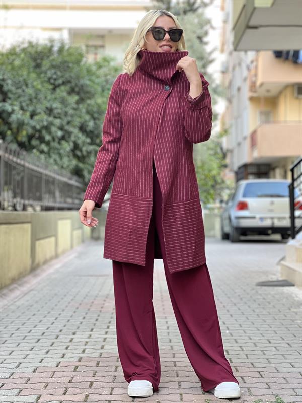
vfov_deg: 25.3
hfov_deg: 19.1
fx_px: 896
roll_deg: -0.6
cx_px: 151
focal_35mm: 77
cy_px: 202
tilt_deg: +1.9
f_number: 2.8
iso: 160
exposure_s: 1/121
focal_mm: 9
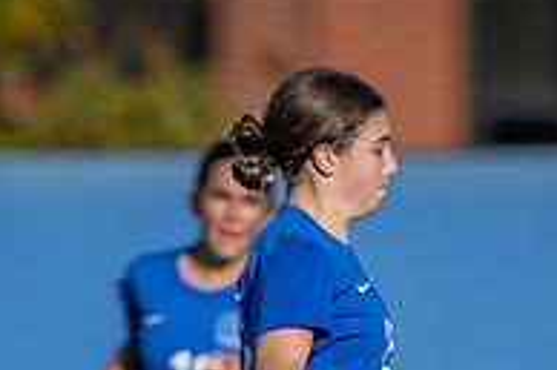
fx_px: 34612
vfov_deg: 0.6
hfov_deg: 0.9
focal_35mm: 2239
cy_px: 612
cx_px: -58
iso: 64
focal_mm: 400
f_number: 3.2
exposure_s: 1/1000
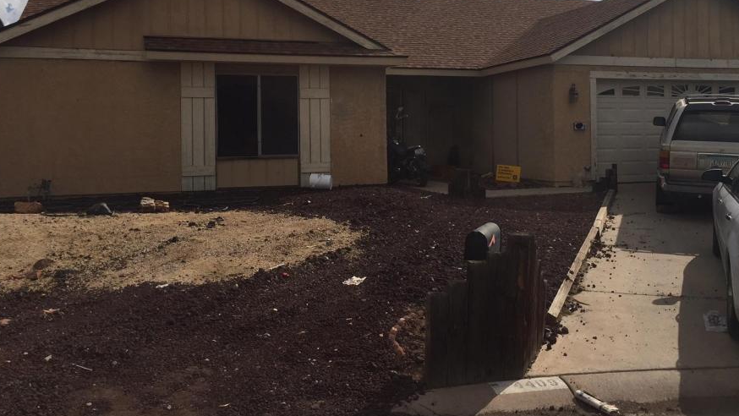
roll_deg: +0.2
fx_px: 725
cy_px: 124
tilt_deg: +1.3
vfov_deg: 31.6
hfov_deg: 53.8
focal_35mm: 37
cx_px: 420
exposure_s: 1/5650
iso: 32
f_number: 2.2
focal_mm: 4.15
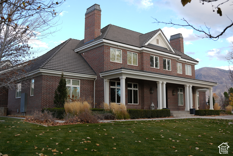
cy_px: 78
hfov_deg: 53.1
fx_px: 233
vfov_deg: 36.9
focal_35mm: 36
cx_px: 116
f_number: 2.8
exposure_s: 1/320
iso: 80
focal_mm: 24
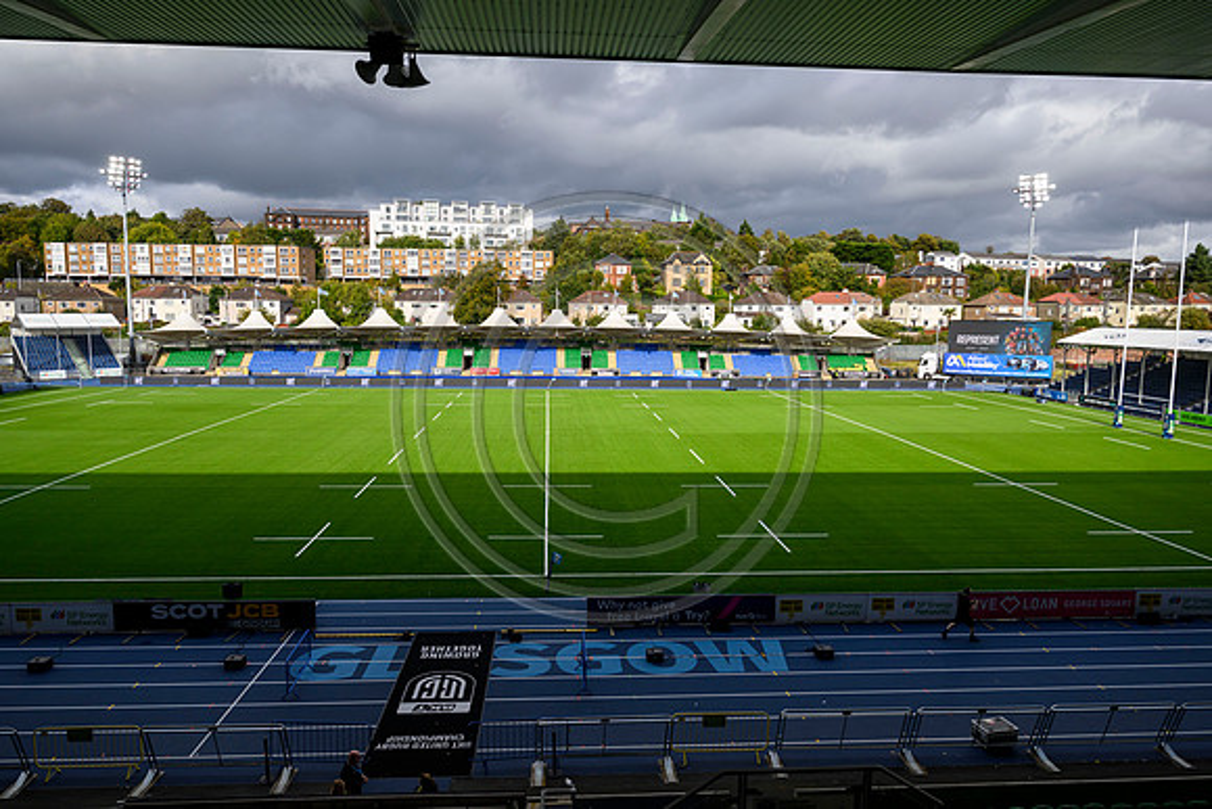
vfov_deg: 53.2
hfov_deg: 73.7
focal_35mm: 24
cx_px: 606
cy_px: 404
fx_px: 808
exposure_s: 1/2500
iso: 500
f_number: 4.5
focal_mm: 24
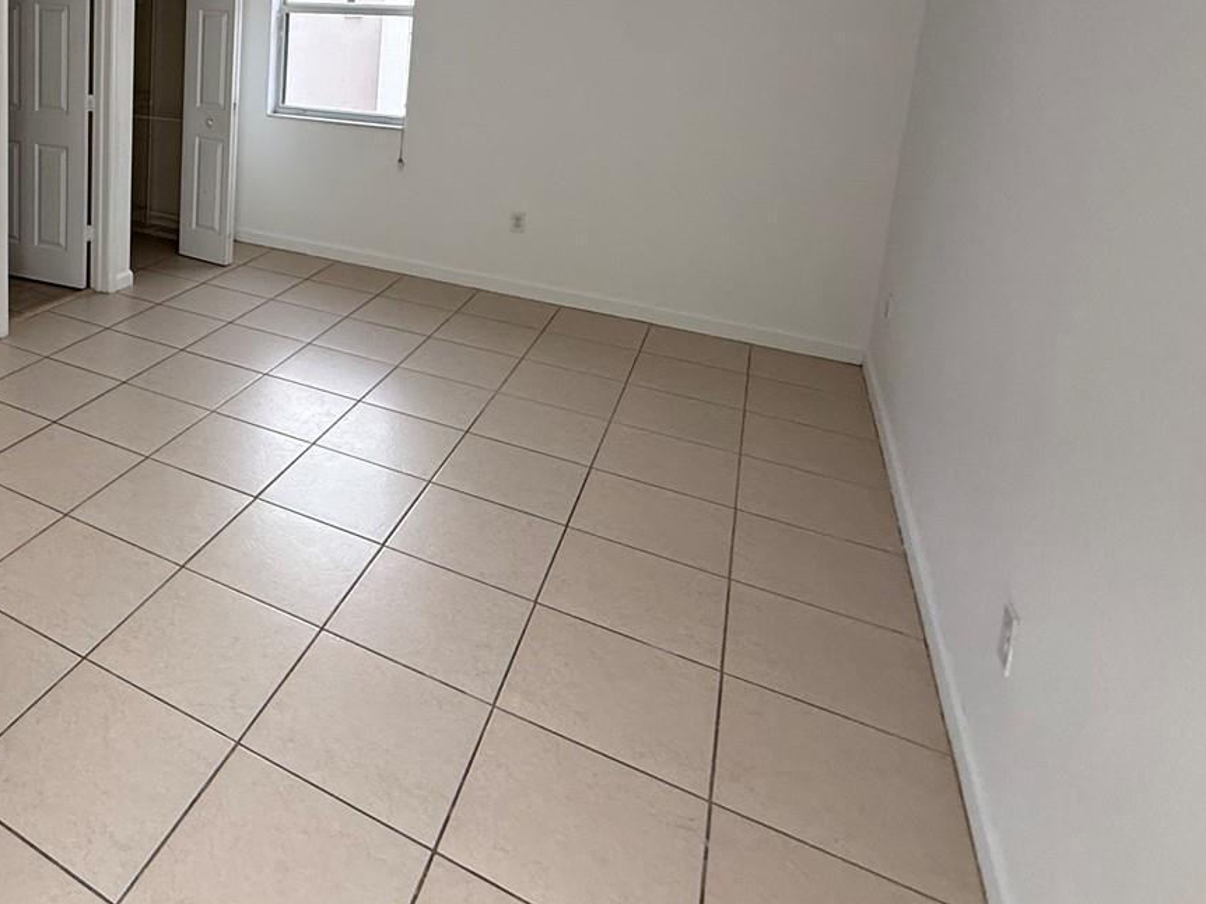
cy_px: 144
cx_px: 185
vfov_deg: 49.0
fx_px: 906
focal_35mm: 26
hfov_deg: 60.0
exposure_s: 1/120
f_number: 2.2
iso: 160
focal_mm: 2.22
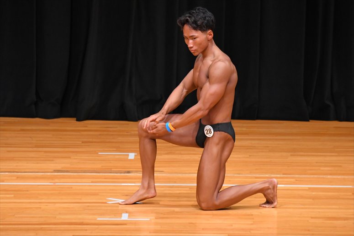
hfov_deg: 5.5
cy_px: 118
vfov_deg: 3.7
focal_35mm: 375
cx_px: 177
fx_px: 3686
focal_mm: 250
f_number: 5.6
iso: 4000
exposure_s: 1/400
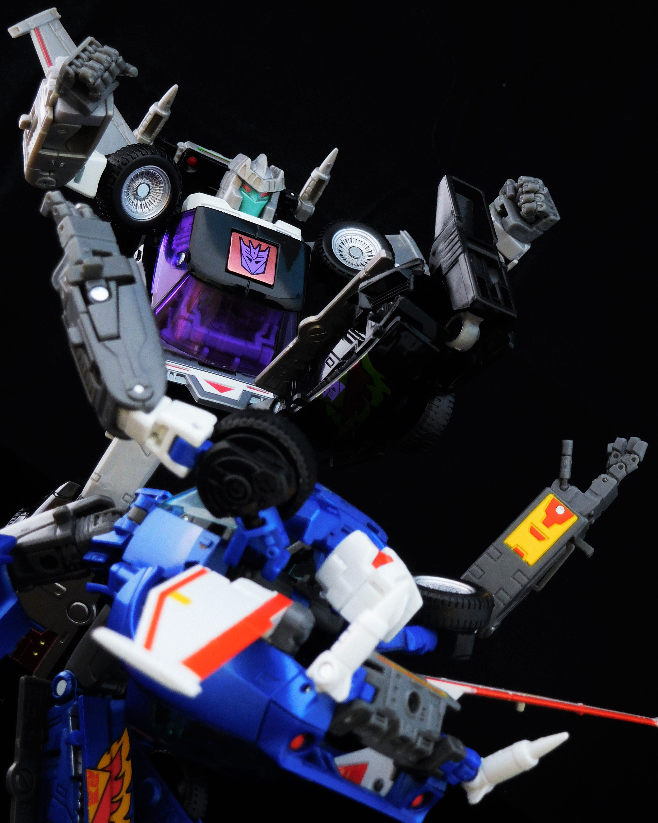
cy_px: 420
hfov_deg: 23.5
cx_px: 330
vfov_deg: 29.1
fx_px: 1582
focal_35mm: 65
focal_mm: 11.1
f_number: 4.4
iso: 200
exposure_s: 1/1.3
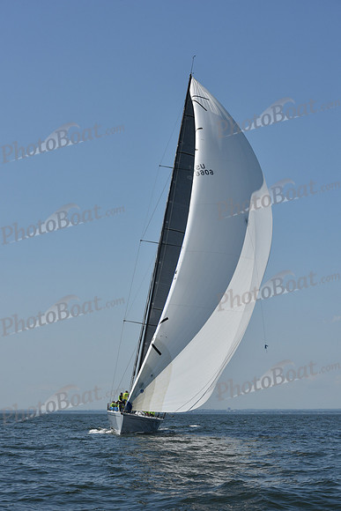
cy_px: 256
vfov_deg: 28.8
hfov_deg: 19.5
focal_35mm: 70
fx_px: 994
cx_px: 170
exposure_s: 1/1250
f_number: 10
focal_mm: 70
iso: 250
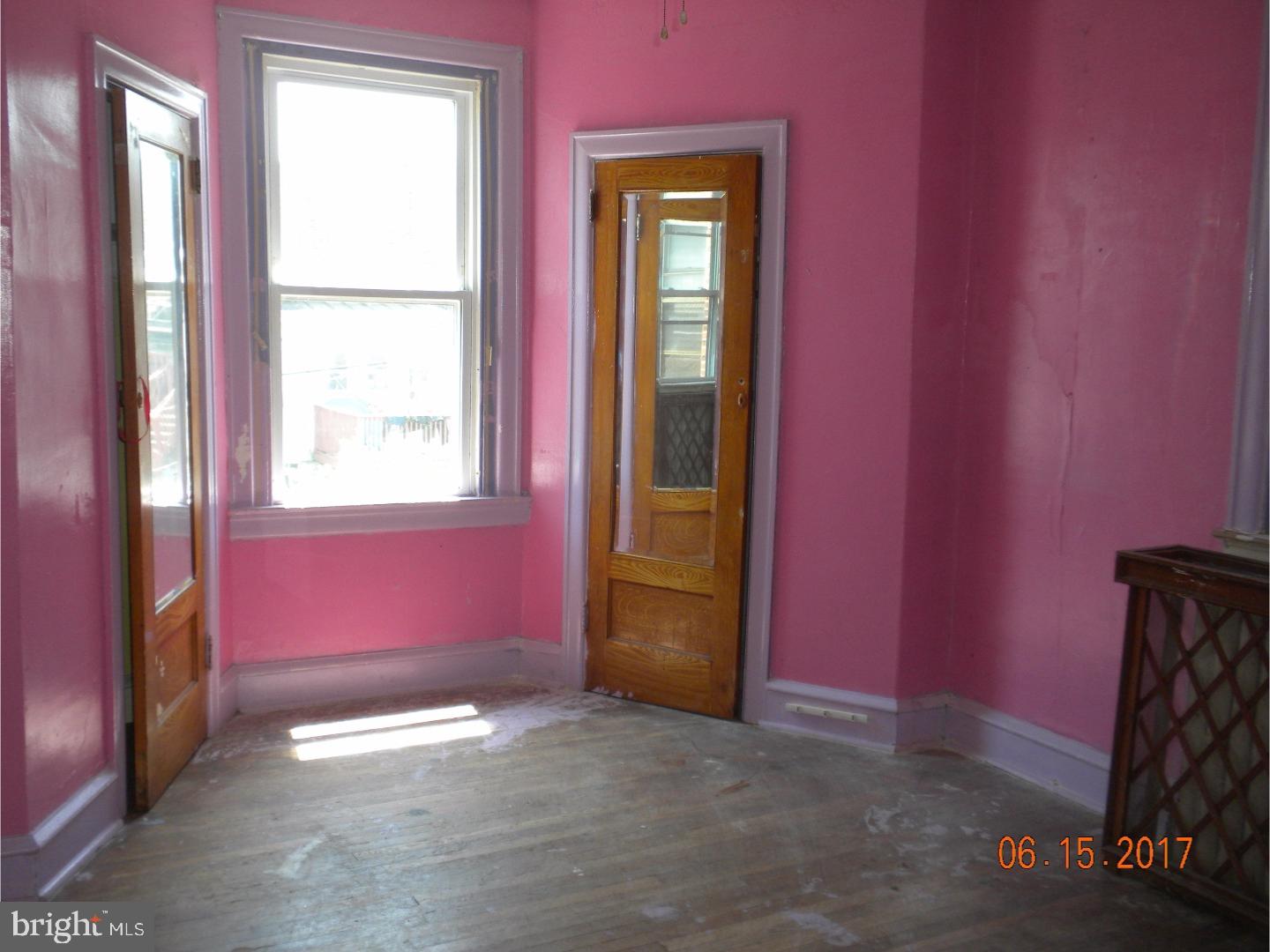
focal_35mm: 37
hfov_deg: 50.1
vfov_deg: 38.7
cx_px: 635
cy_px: 476
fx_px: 1357
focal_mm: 6.6
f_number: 3.5
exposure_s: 1/53.3
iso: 115
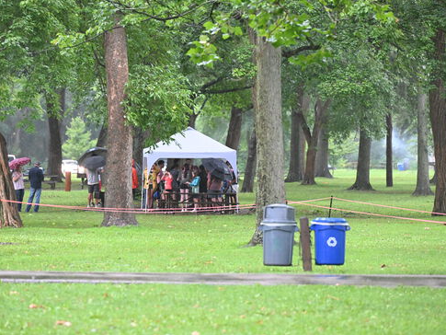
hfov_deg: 9.1
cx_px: 207
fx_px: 2809
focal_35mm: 218
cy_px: 167
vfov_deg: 6.8
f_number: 4
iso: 10000
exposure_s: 1/640
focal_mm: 200
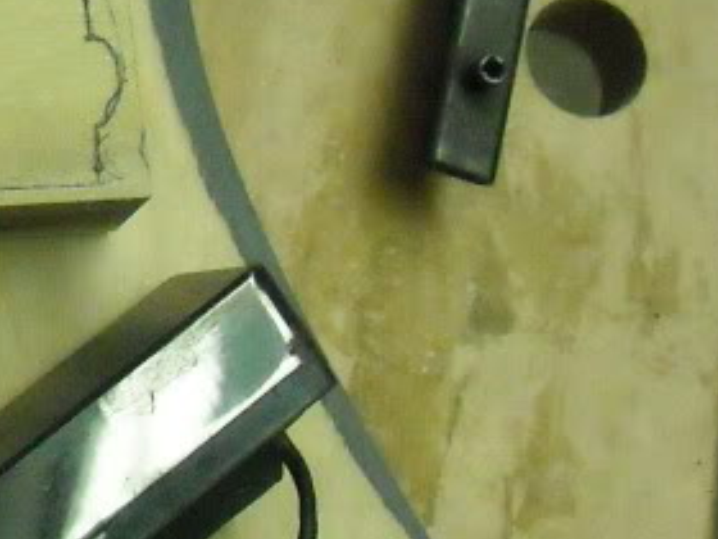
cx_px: -518
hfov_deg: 13.9
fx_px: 2655
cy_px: 293
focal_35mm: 128
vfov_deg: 11.6
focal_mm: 5.7
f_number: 2.8
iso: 800
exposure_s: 1/148
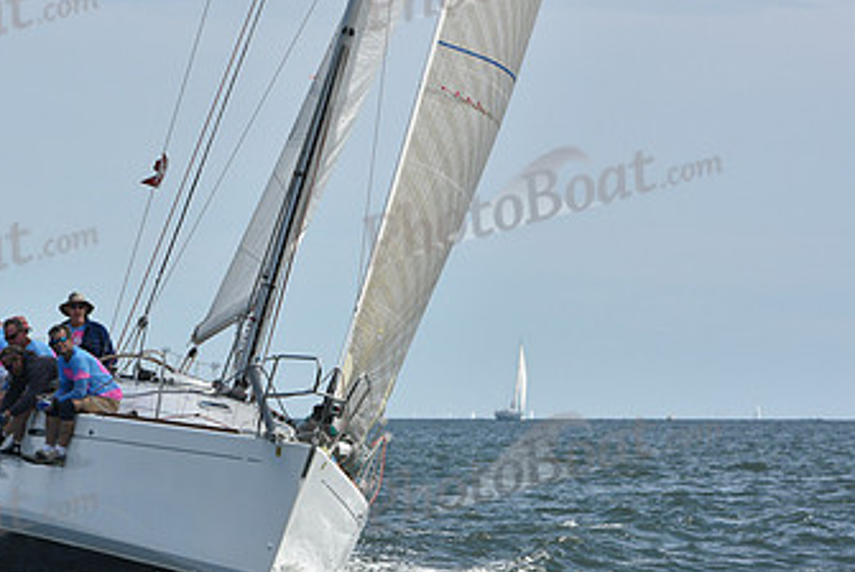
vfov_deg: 4.0
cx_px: 232
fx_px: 8224
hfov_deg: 5.9
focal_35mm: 346
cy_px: 369
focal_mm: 200
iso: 320
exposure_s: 1/1000
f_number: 10
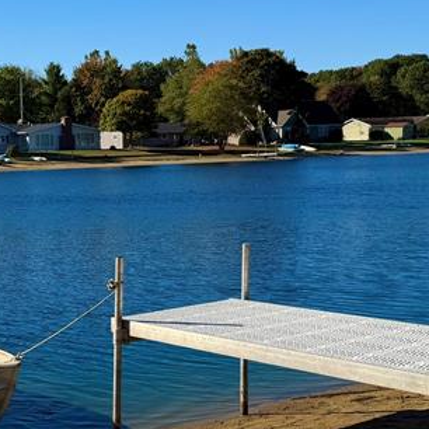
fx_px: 996
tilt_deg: -5.9
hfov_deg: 23.1
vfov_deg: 24.3
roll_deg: +2.2
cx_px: -18
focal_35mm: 71
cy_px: 251
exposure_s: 1/4673
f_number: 1.78
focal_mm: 6.76
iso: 80
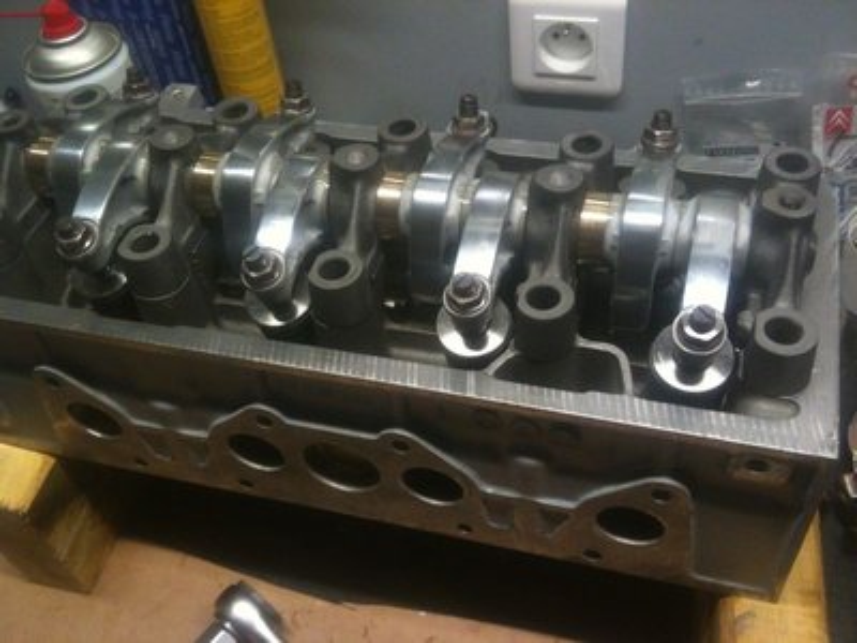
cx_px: 428
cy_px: 322
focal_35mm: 35
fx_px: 867
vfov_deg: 40.7
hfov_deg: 52.6
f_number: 2.8
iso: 125
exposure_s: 1/17
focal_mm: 3.85
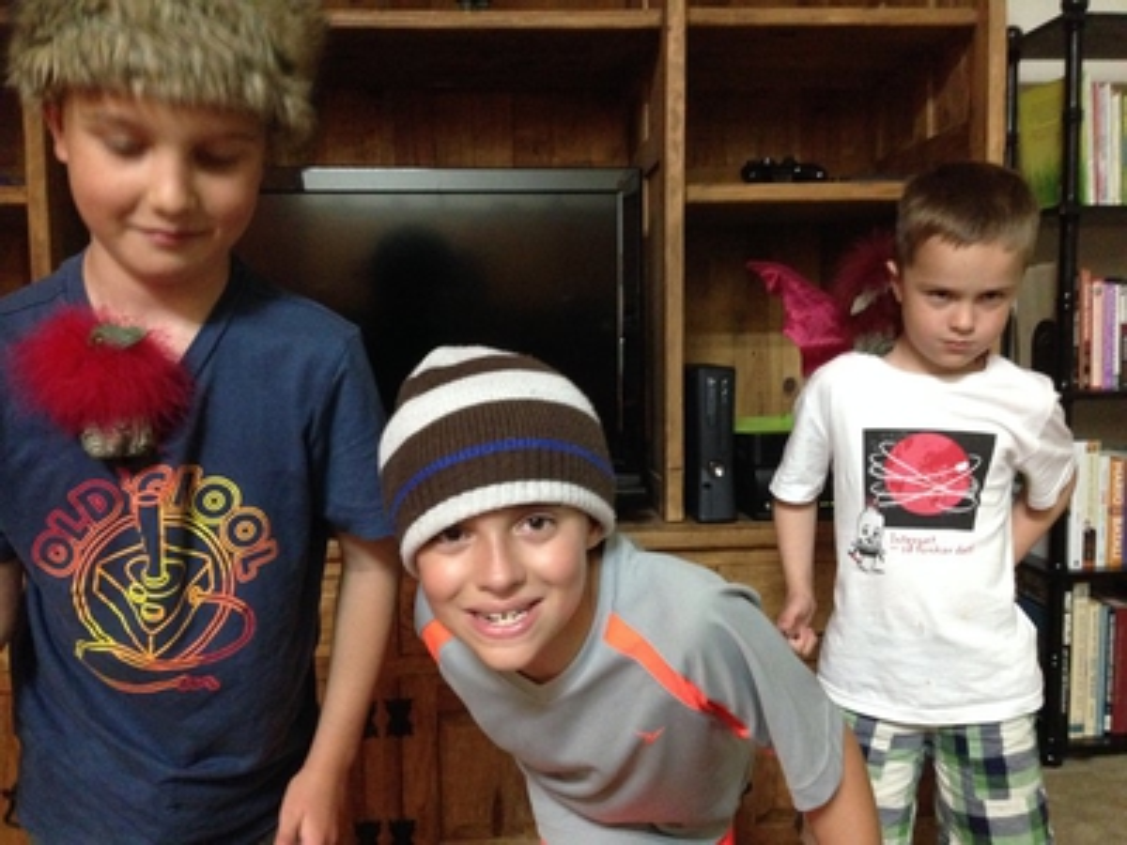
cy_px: 422
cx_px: 564
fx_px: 1074
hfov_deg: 55.4
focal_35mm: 33
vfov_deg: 42.9
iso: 800
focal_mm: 4.12
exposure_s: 1/15
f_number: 2.4
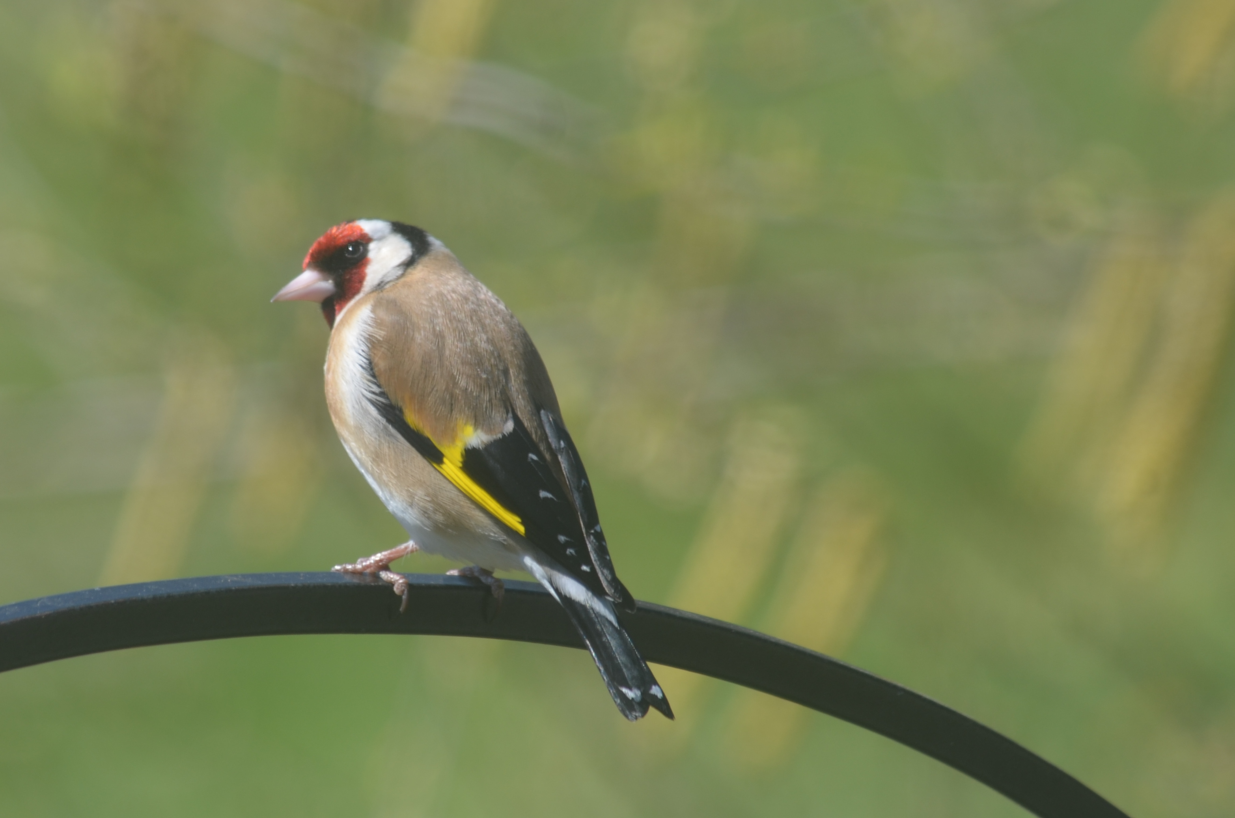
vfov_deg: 1.9
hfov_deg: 2.9
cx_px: 363
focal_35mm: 708
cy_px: 417
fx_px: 24240
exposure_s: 1/200
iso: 100
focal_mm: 300
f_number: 8
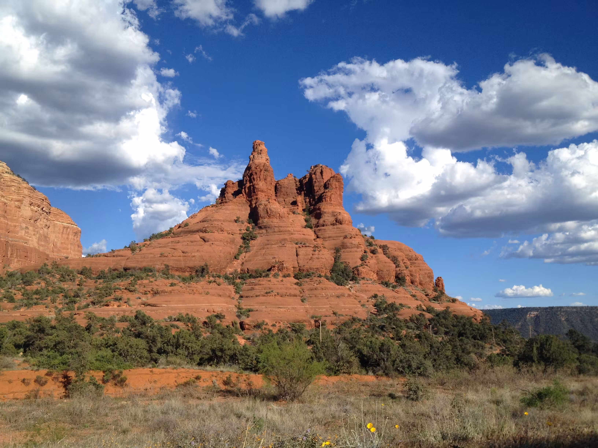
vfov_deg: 40.7
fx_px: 605
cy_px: 224
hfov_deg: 52.6
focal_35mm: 35
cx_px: 299
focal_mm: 4.28
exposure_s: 1/2045
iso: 50
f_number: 2.4
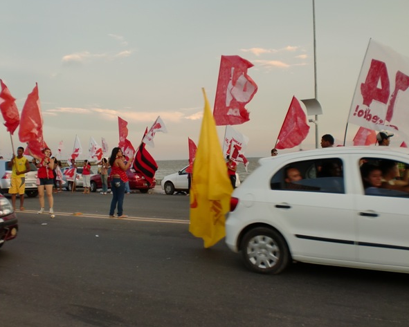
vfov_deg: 40.1
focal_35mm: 37
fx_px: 448
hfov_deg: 49.1
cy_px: 163
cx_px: 205
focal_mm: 6.3
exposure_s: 1/100
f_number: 3.1
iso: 64
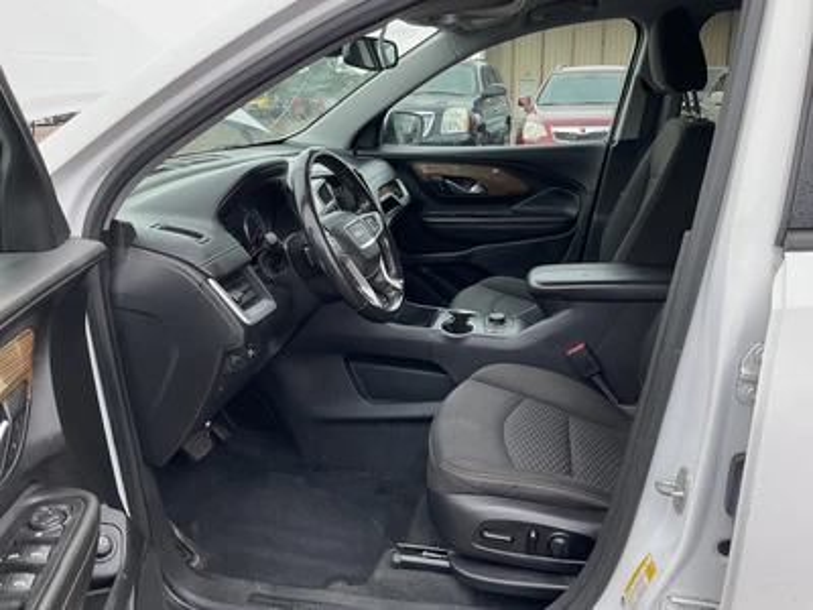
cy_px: 305
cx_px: 406
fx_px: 681
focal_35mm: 29
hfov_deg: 61.7
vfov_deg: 48.2
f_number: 1.8
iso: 20
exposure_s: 1/231
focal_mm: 3
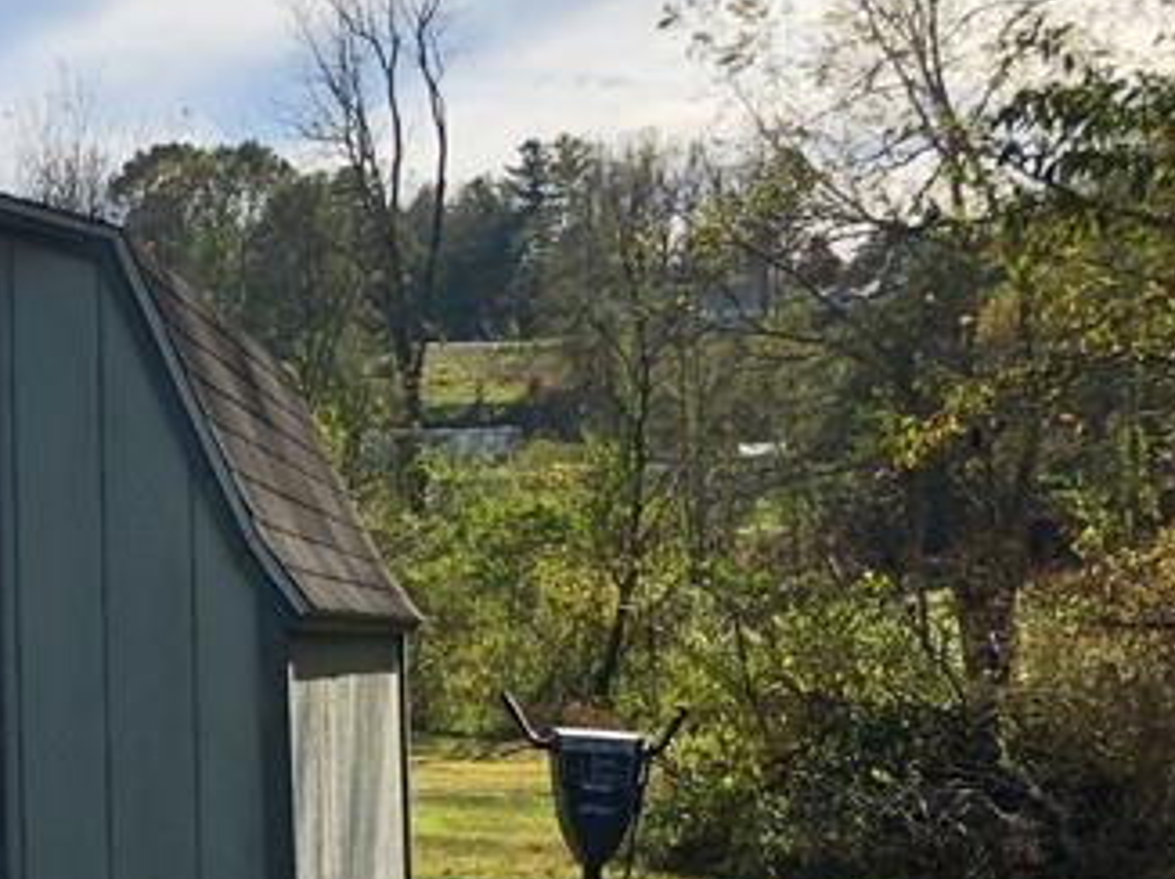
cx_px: -72
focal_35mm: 88
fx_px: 2985
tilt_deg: -1.2
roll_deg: +1.3
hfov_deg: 21.3
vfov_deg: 16.6
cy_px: 702
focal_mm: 4
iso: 25
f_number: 1.8
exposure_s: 1/2525
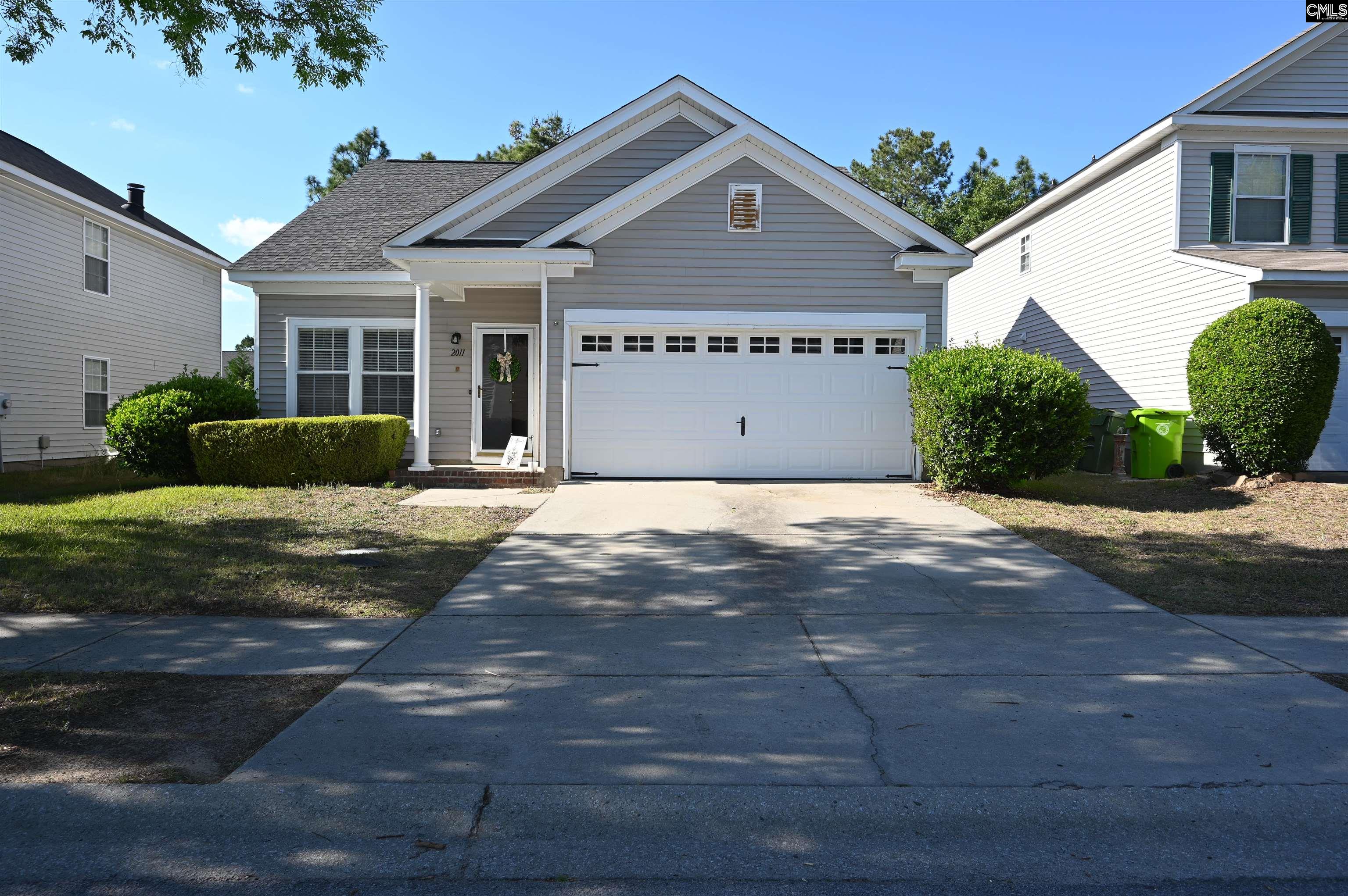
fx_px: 786
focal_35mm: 21
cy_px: 448
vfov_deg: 59.4
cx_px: 674
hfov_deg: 81.2
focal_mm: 21
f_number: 7.1
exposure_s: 1/200
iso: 100
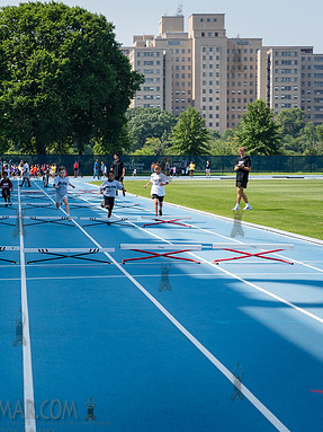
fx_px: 1058
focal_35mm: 85
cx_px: 19
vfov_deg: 23.0
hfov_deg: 17.1
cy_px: 217
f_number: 5.6
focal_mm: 58
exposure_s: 1/800
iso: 400
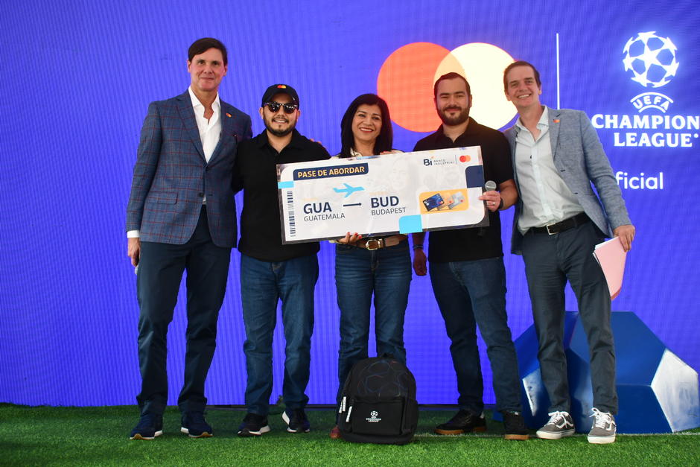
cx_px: 350
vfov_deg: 29.3
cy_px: 234
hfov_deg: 42.7
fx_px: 895
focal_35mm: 46
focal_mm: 31
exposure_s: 1/60
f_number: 4.2
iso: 360
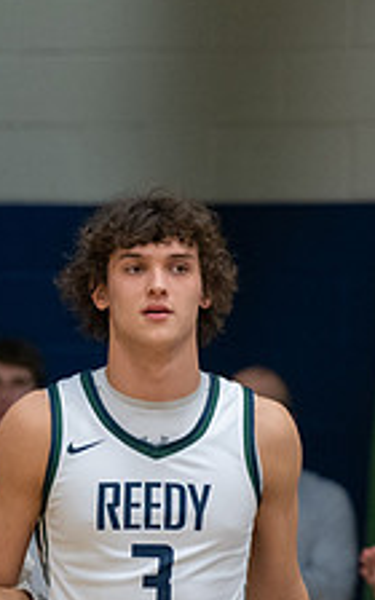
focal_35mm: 384
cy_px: 501
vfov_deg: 5.5
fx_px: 6279
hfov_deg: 3.4
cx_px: 156
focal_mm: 125
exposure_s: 1/320
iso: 4000
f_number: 2.8
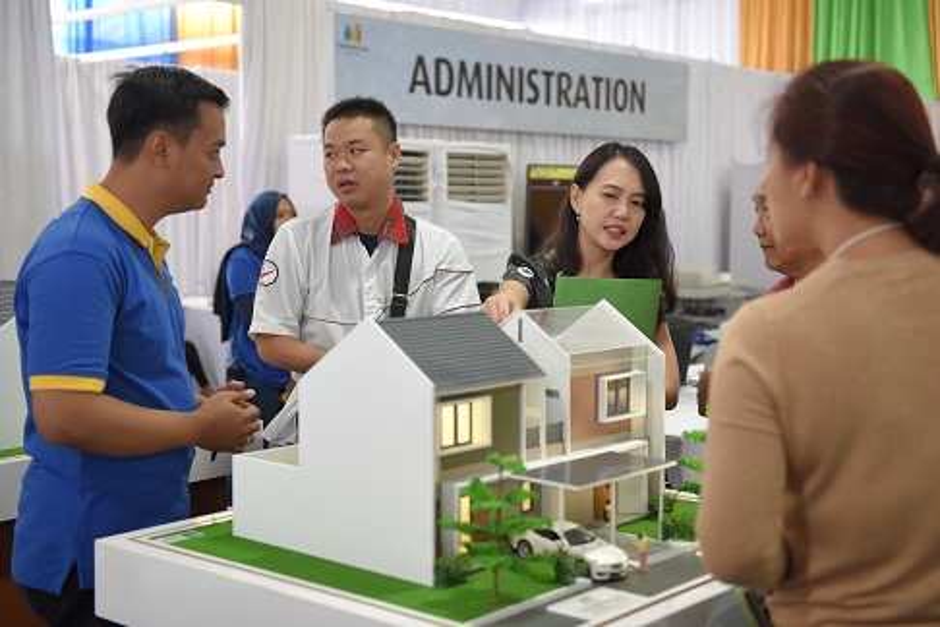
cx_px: 470
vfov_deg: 28.1
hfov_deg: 41.1
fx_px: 1253
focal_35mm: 48
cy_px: 314
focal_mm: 48
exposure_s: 1/80
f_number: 2.8
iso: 800
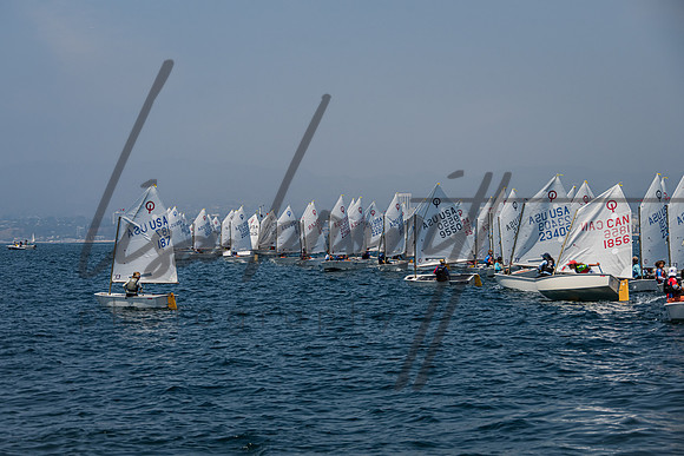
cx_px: 319
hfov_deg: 21.1
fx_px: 1835
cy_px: 228
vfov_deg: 14.2
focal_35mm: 97
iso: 320
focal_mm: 89
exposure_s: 1/3200
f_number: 6.3
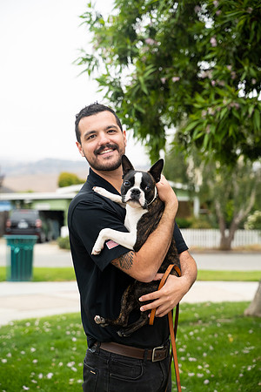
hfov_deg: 18.9
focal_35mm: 72
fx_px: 783
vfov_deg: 28.1
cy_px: 196
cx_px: 130
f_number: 4
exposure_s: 1/500
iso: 640
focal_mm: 72
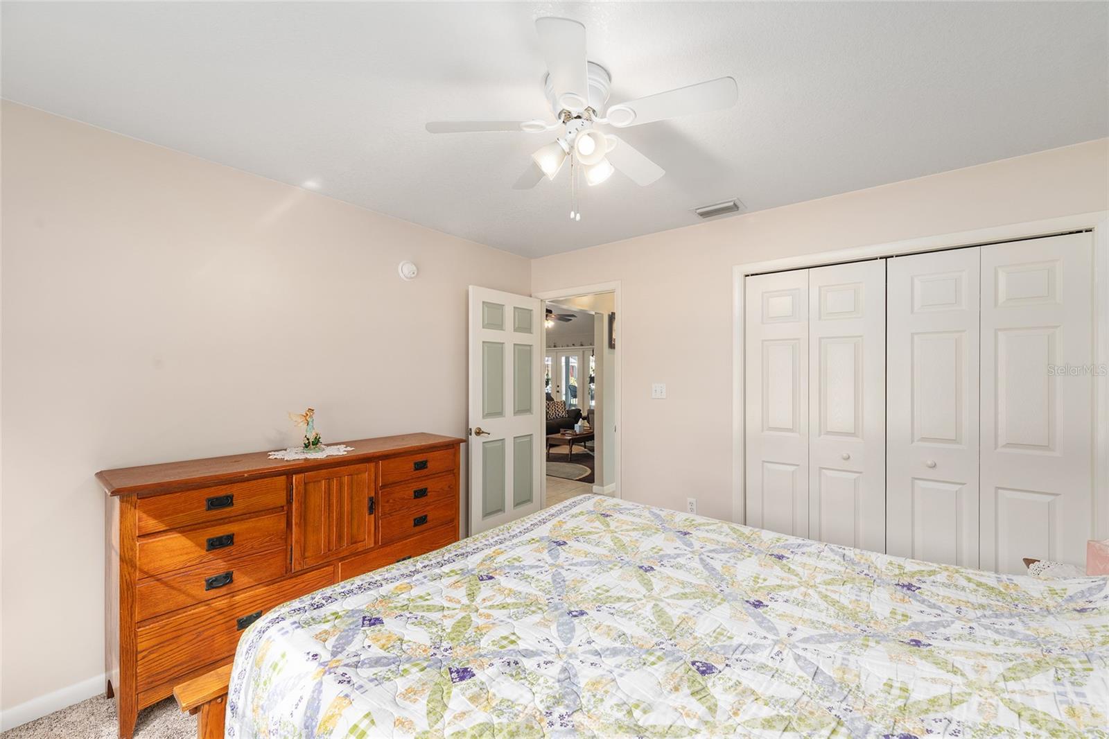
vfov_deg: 81.2
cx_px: 554
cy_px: 370
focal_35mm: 14
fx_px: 431
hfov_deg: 104.3
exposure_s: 1/8
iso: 500
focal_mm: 14
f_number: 8
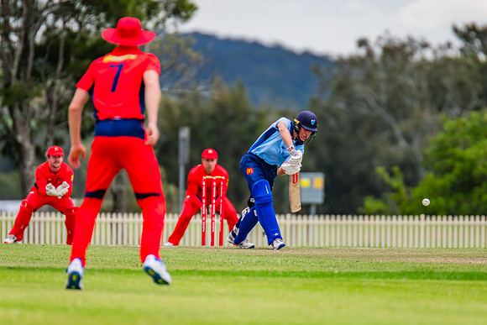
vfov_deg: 2.1
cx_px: 256
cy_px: 168
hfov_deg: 3.2
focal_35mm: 645
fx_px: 8722
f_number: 5.6
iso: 800
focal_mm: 600
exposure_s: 1/1600
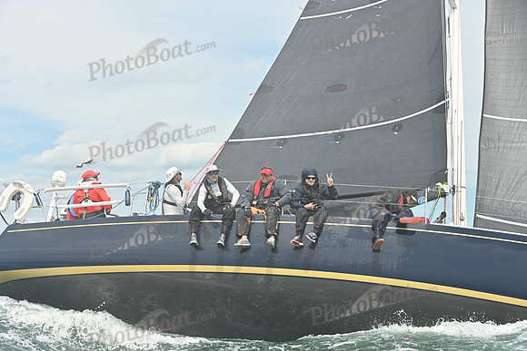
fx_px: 1171
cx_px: 264
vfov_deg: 17.1
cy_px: 176
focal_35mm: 80
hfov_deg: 25.4
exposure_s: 1/1250
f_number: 8
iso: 320
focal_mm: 80
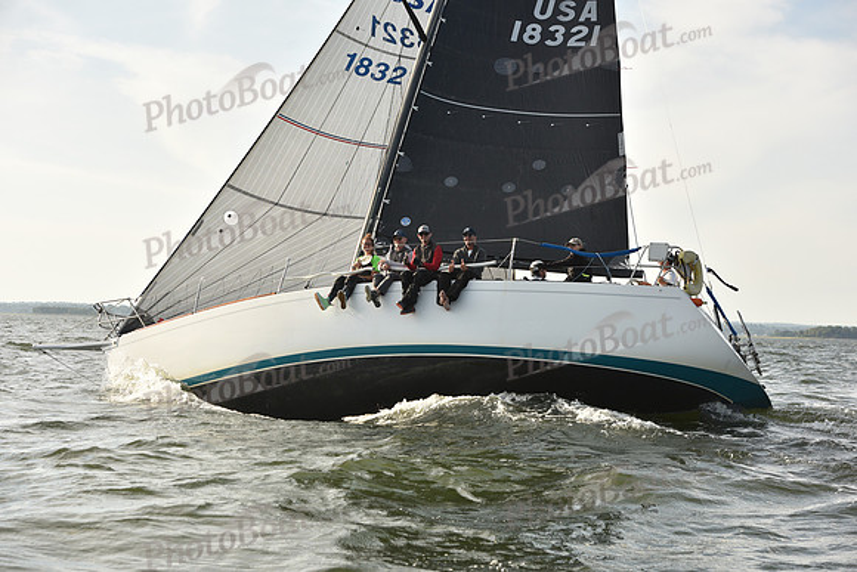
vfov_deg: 19.5
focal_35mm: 70
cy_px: 286
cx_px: 428
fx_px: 1667
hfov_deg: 28.8
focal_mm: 70
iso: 250
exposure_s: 1/800
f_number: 6.3
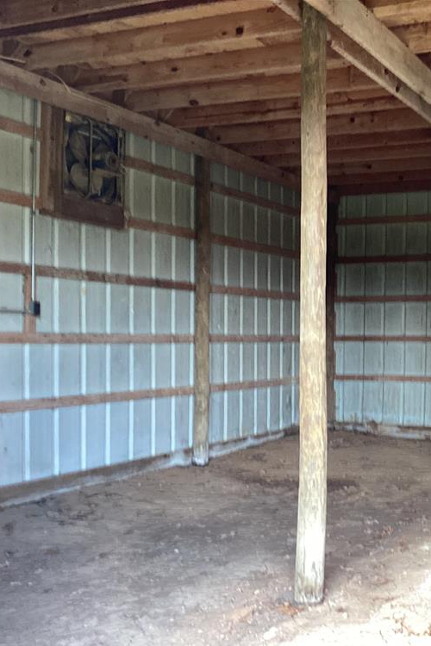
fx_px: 790
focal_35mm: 44
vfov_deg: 44.5
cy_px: 330
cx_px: 415
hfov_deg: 28.9
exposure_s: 1/60
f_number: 2.4
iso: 100
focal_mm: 3.3
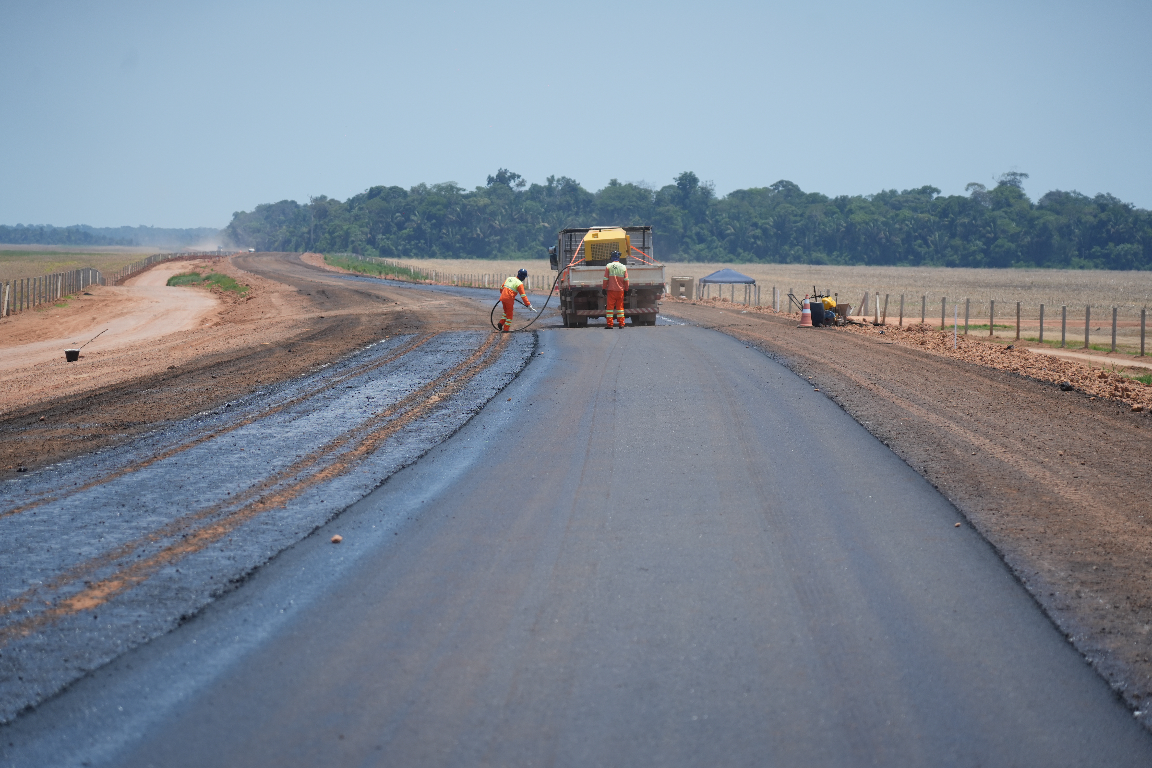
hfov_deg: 19.5
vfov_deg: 13.0
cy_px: 384
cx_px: 576
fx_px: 3360
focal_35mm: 105
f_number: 4
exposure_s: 1/4000
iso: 400
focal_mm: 105
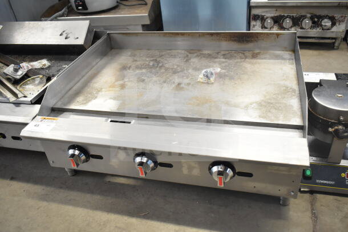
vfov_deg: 41.7
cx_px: 174
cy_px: 116
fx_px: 305
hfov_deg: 59.5
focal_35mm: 32
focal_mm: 21
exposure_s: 1/50
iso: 1600
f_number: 3.8
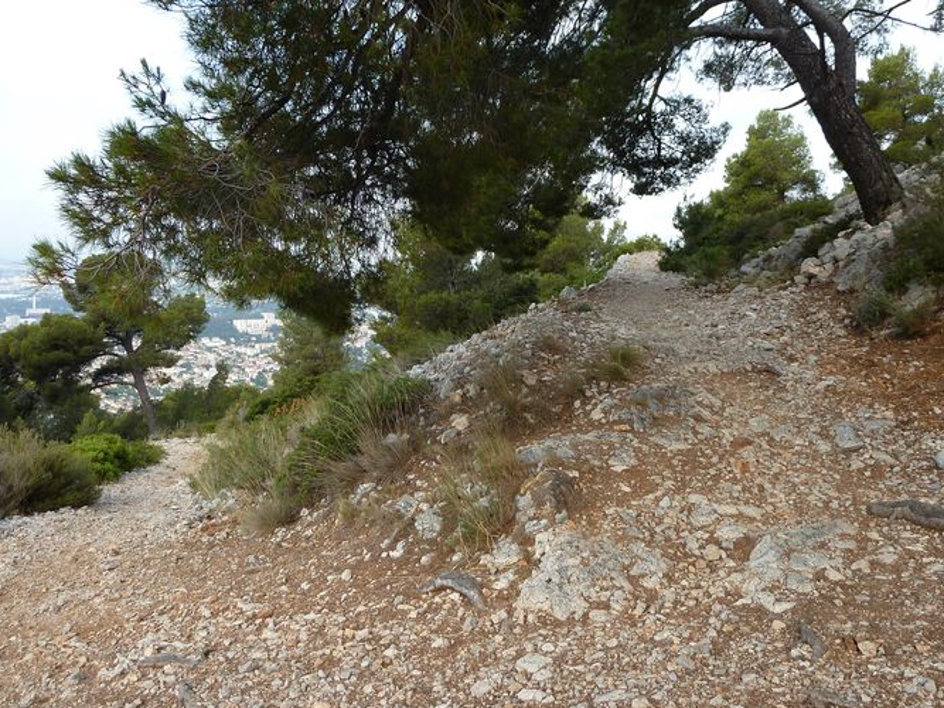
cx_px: 461
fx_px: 818
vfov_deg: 46.7
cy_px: 320
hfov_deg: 60.0
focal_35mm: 30
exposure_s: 1/160
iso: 80
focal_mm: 4.1
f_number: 4
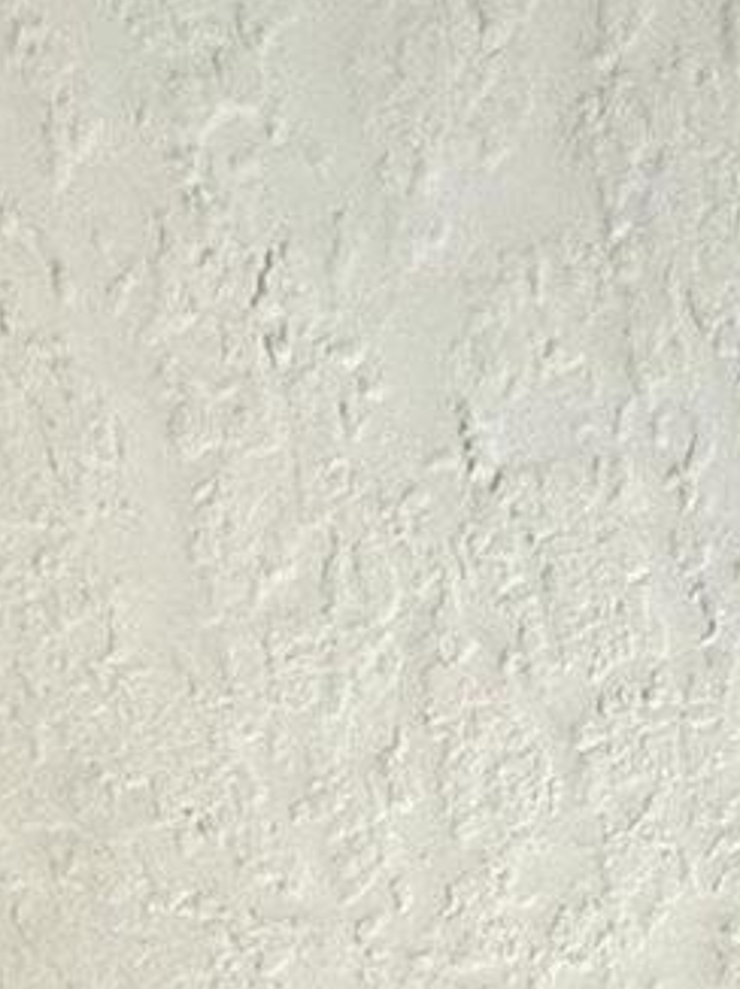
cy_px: 3225
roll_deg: -0.2
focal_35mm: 99
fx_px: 2826
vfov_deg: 10.4
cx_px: 1186
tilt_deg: +0.8
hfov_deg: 13.8
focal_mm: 2.22
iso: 400
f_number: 2.2
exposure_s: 1/60
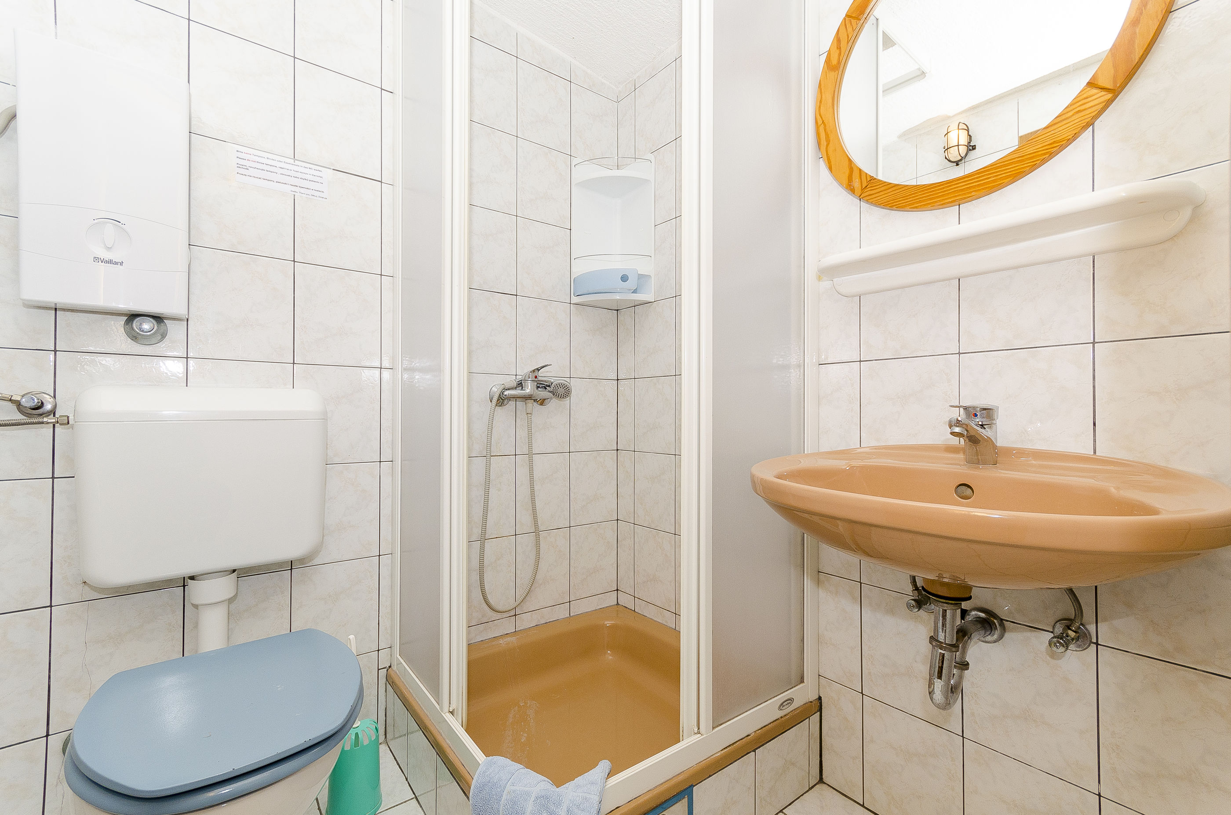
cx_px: 616
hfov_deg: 100.5
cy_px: 408
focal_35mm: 15
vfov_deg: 77.1
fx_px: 512
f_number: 8
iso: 250
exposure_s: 1/200
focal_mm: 10
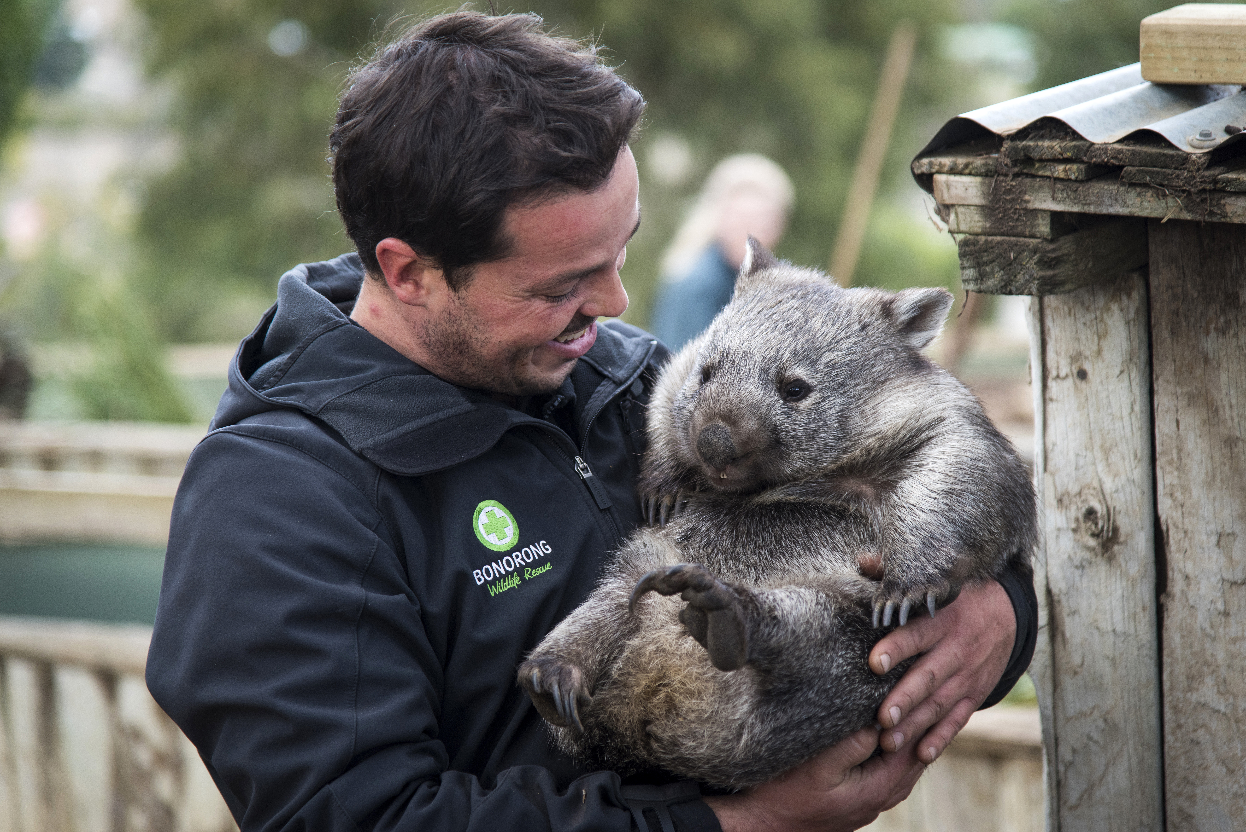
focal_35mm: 120
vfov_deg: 11.4
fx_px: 4154
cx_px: 623
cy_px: 416
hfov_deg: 17.1
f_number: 4
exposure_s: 1/160
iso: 400
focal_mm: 120
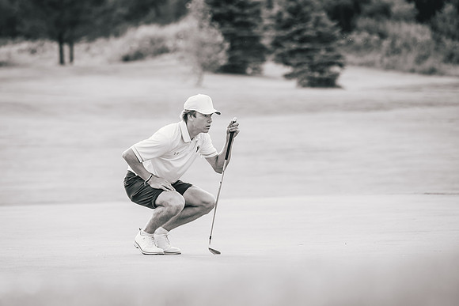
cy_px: 185
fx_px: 3550
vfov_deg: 4.9
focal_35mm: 278
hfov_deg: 7.4
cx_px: 194
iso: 250
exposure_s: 1/800
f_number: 2.8
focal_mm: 150
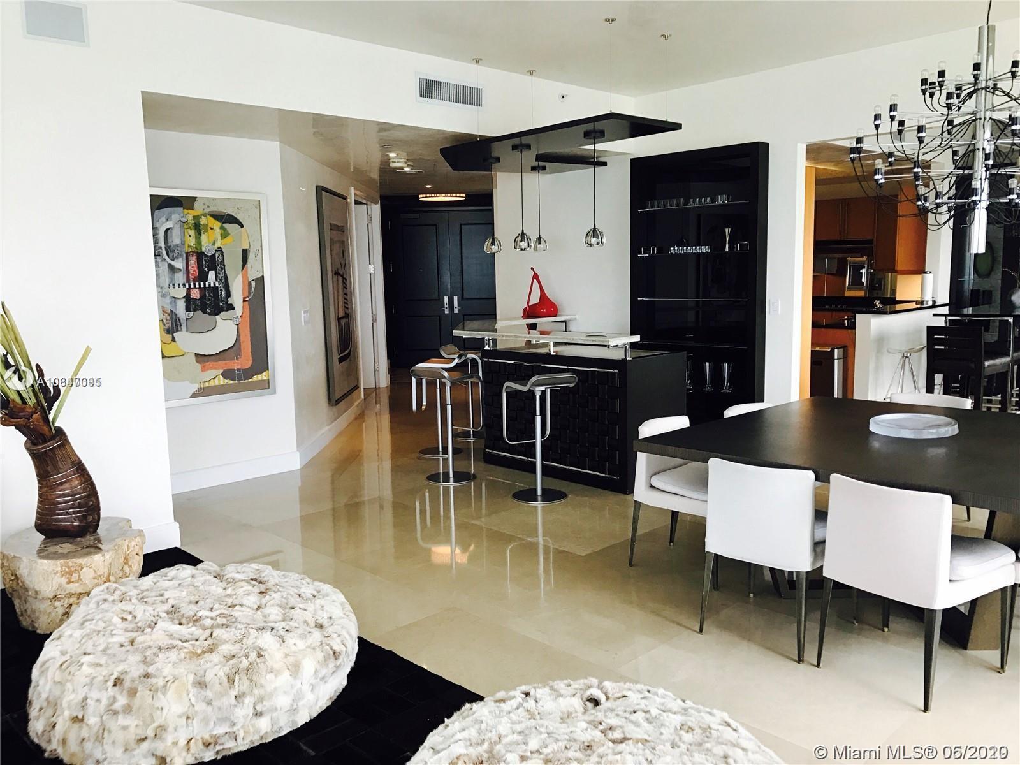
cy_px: 382
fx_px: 825
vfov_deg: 49.7
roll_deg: +0.9
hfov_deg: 63.4
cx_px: 510
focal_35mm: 28
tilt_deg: -7.9
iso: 20
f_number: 1.8
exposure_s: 1/40
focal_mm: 3.99
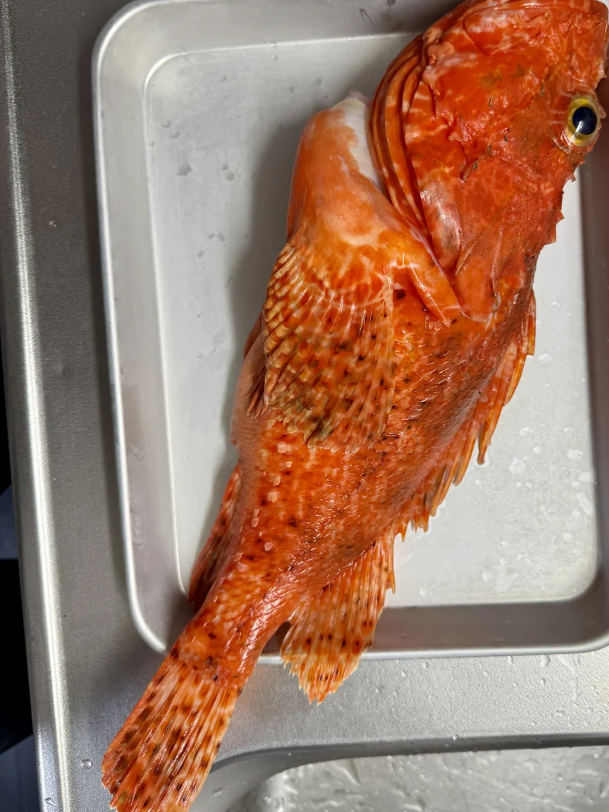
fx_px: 704
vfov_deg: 59.9
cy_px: 390
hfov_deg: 46.4
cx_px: 380
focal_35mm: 30
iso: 100
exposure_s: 1/100
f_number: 1.78
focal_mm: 6.76
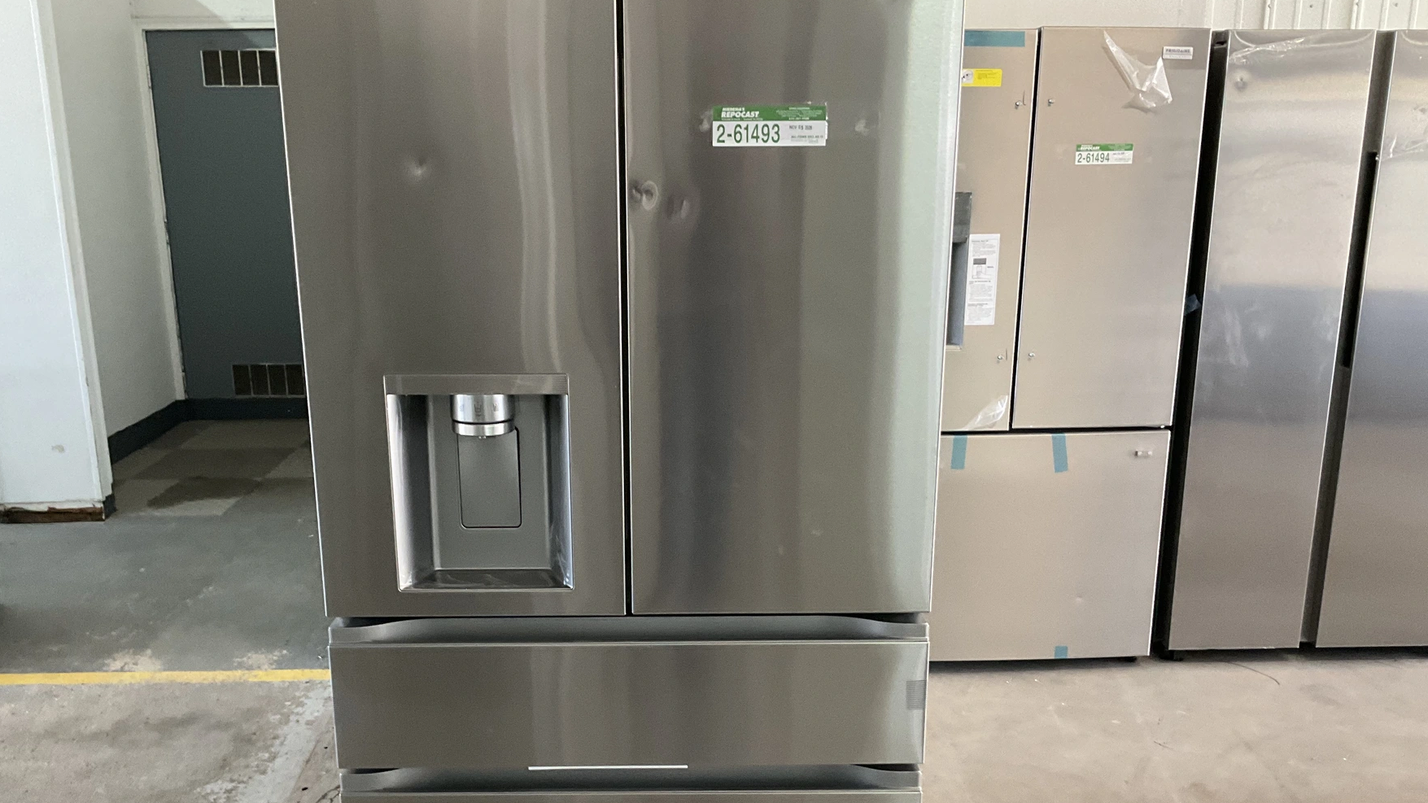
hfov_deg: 55.3
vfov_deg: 32.6
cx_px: 675
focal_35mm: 36
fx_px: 1363
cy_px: 527
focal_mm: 3
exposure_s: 1/60
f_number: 1.8
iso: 160
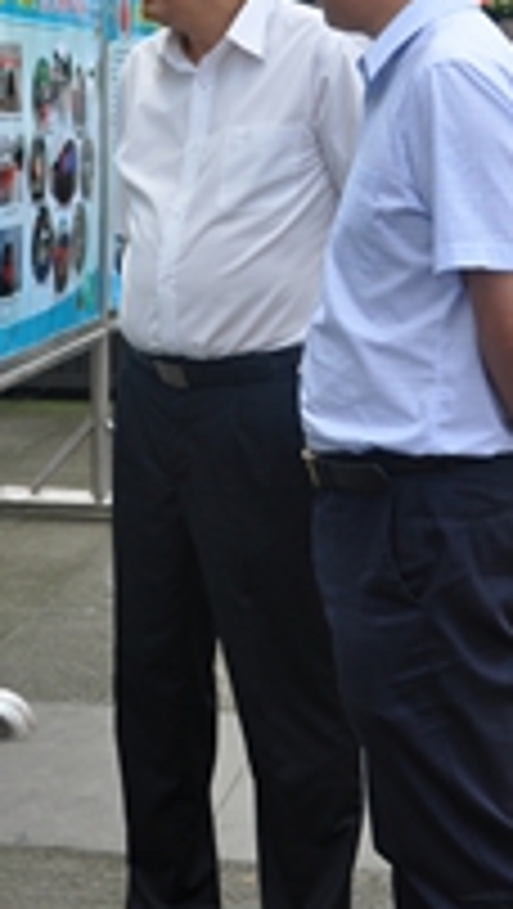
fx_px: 2243
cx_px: 266
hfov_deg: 13.0
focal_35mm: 93
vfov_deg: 22.7
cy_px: 220
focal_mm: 24
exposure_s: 1/200
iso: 200
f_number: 7.1
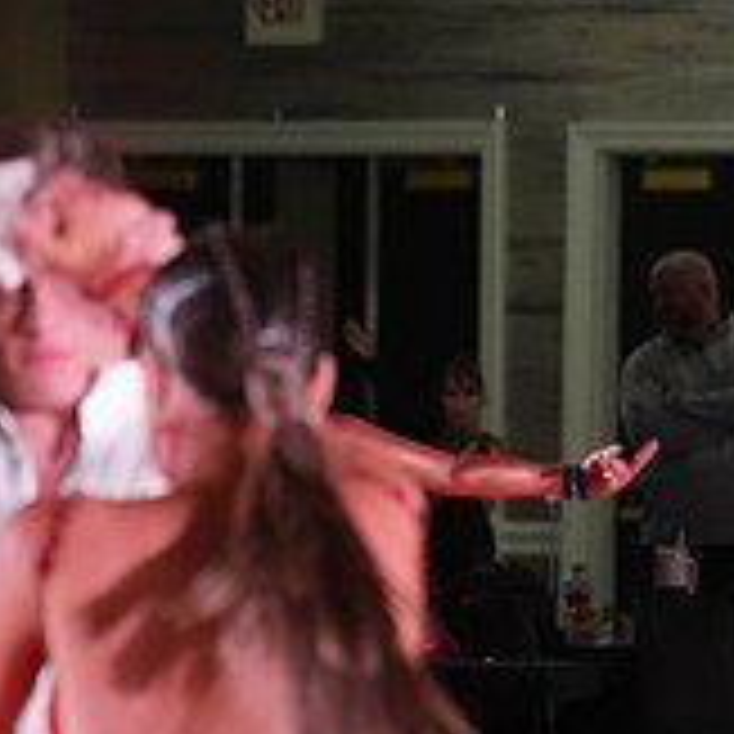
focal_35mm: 473
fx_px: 11347
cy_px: 1085
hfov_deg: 3.7
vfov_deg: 3.7
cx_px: -11
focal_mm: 156
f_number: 5
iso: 4000
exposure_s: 1/200
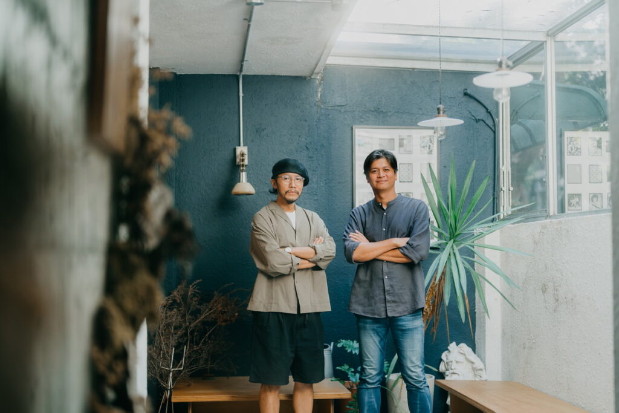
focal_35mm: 50
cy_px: 206
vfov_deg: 27.0
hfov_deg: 39.6
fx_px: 860
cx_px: 310
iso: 640
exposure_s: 1/400
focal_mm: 50
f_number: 1.2
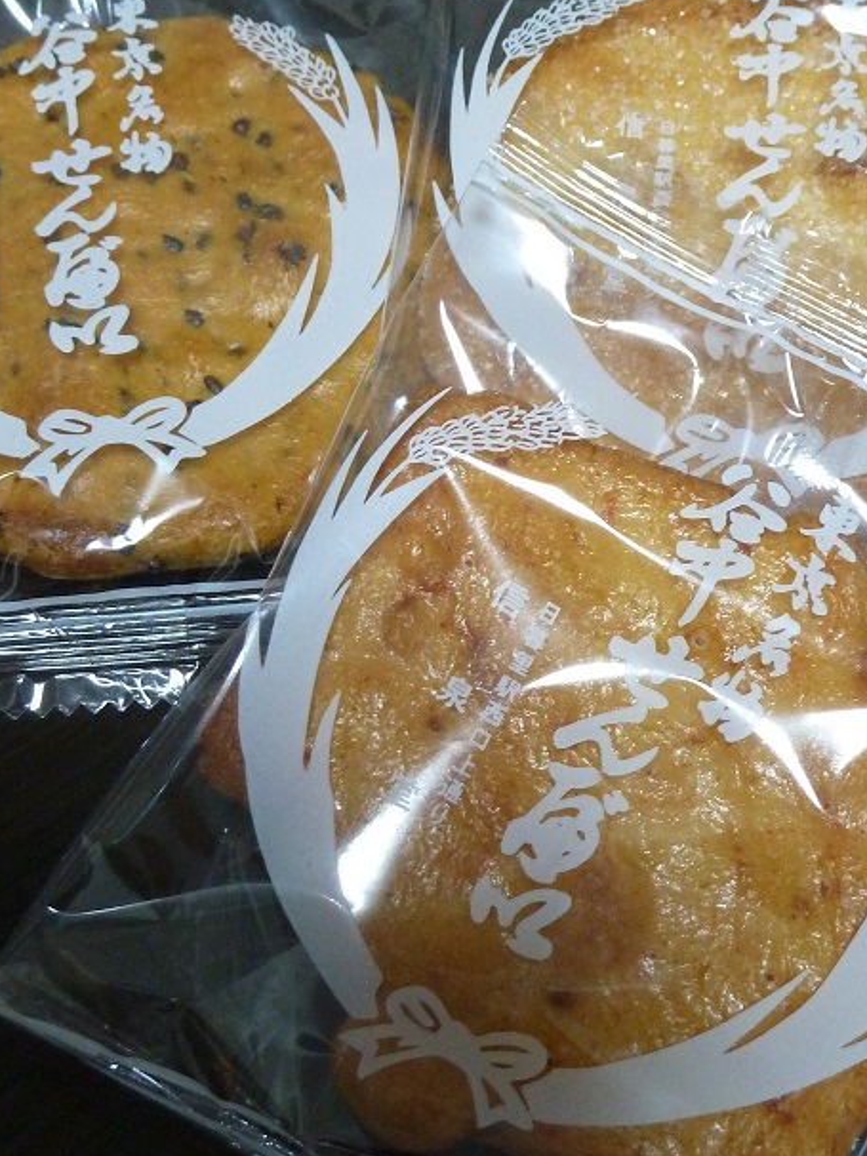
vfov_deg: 31.6
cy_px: 440
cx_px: 454
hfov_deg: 24.0
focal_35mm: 61
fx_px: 2038
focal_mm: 6.1
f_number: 3.6
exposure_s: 1/20
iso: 400
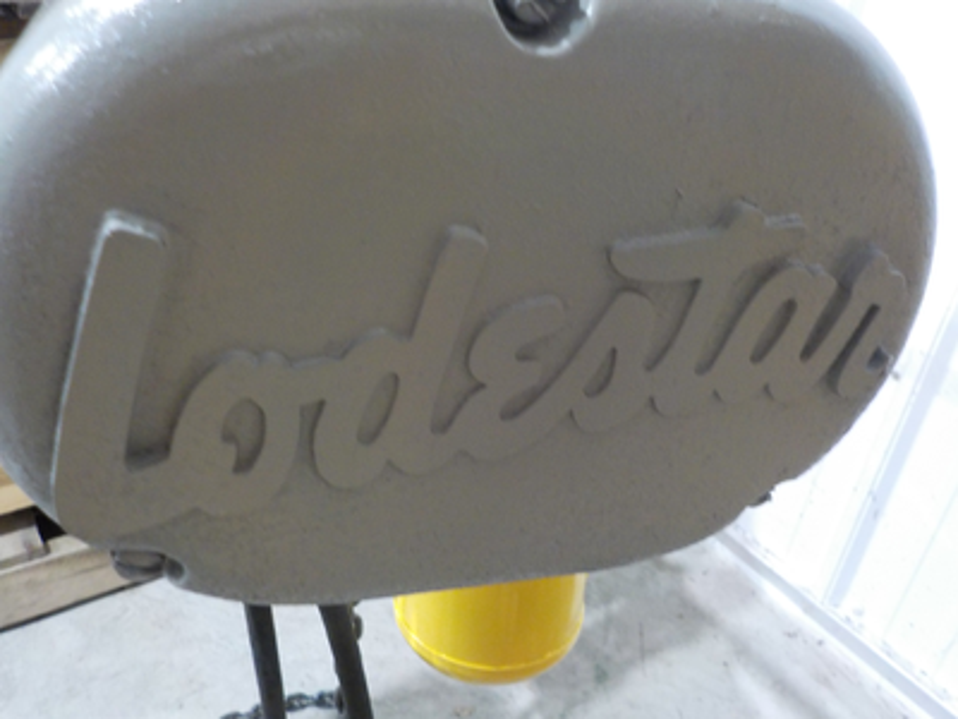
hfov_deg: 60.0
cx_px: 479
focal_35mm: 30
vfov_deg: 46.8
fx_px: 830
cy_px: 360
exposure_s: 1/10
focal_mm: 4.1
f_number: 3.3
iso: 400
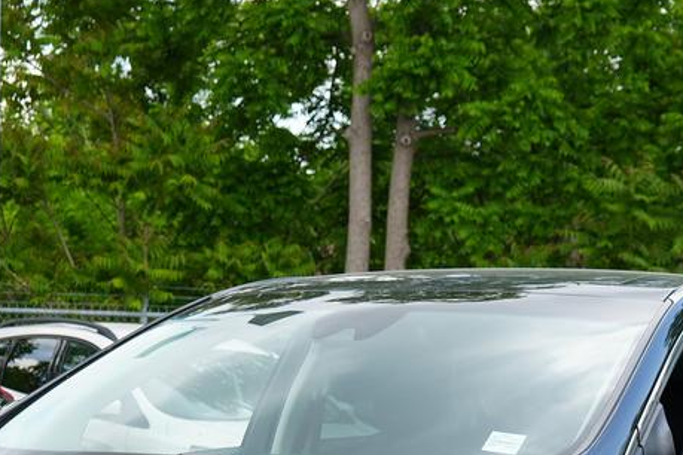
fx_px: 2011
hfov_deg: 19.3
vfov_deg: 12.6
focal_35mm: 106
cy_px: 571
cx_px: 315
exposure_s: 1/160
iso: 100
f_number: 5
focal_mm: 38
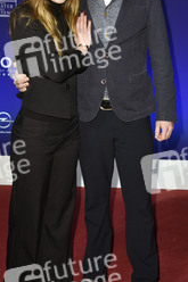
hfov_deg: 19.2
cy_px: 110
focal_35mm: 71
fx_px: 557
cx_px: 96
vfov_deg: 28.4
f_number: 7.1
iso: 500
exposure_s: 1/200
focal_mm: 44
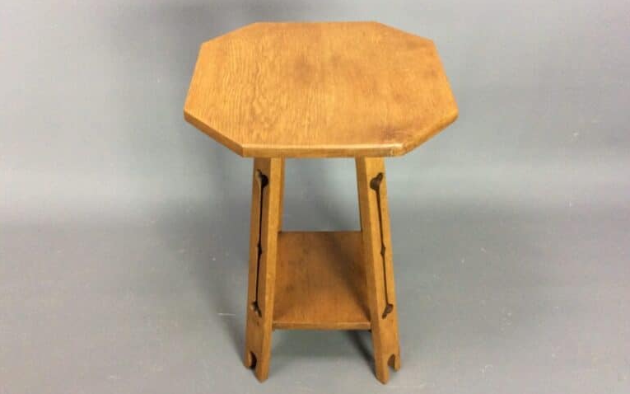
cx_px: 315
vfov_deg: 37.3
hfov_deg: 56.7
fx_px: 584
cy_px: 206
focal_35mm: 34
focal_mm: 3.3
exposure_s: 1/25
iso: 125
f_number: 2.4
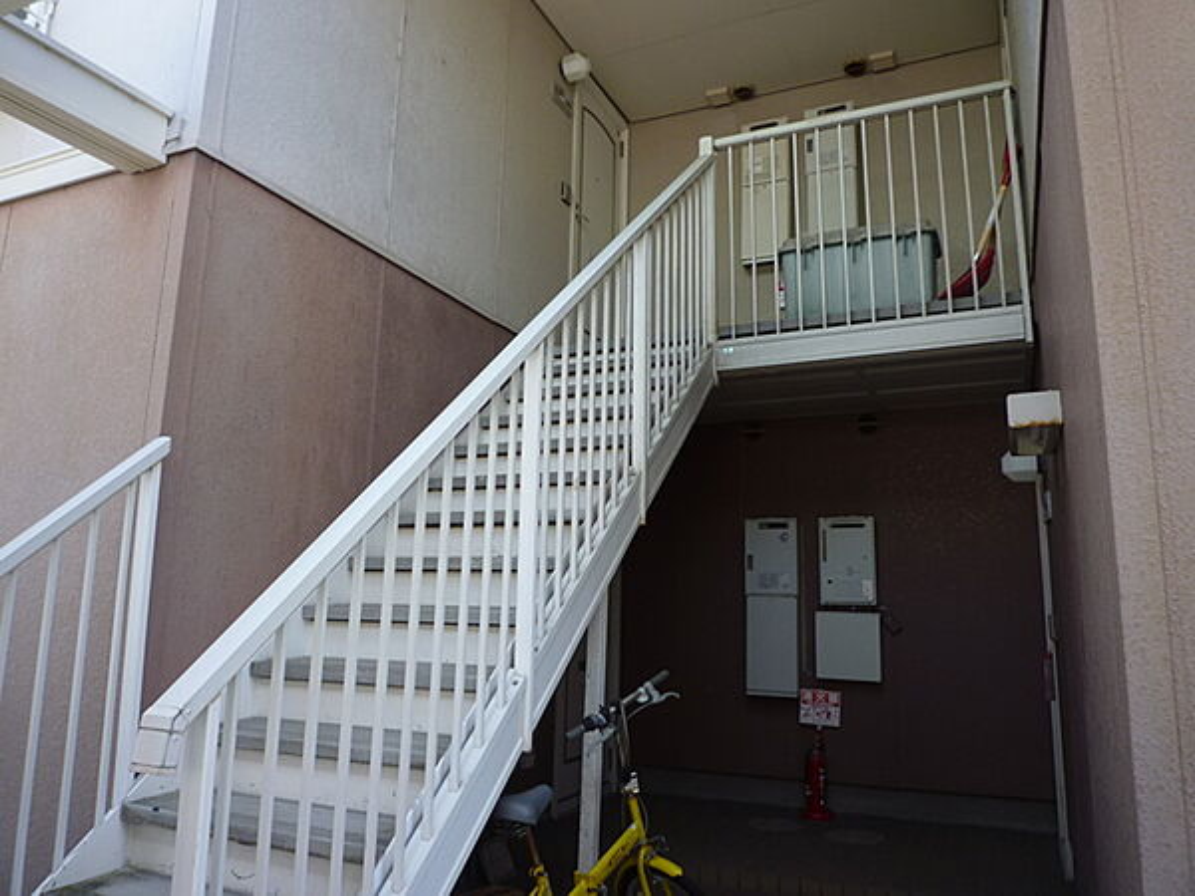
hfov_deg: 69.4
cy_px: 448
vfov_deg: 54.9
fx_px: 863
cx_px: 598
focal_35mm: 25
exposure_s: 1/160
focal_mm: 4.4
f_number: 2.8
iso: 80
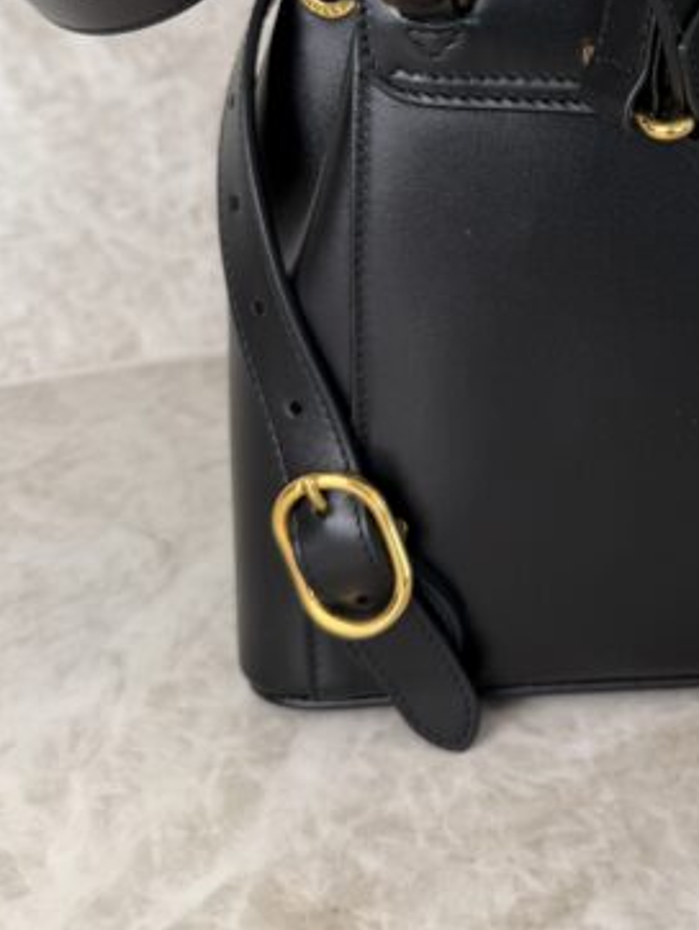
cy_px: 110
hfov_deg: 26.1
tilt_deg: -14.2
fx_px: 1425
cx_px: 707
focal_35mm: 53
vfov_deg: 34.3
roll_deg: +0.9
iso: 64
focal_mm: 6.76
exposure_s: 1/120
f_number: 1.78
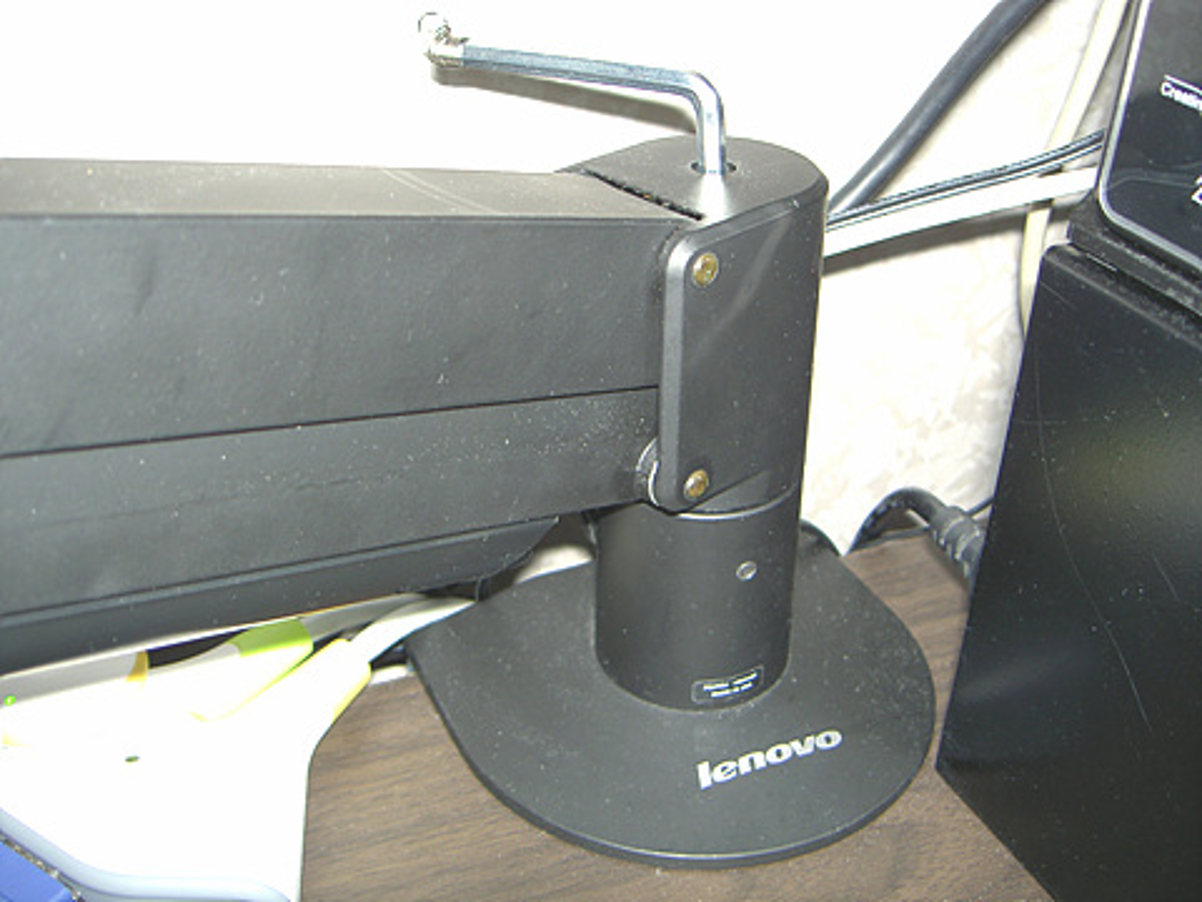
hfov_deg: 47.9
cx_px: 601
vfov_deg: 36.8
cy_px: 451
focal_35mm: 39
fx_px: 1354
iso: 50
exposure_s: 1/60
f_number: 2.8
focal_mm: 8
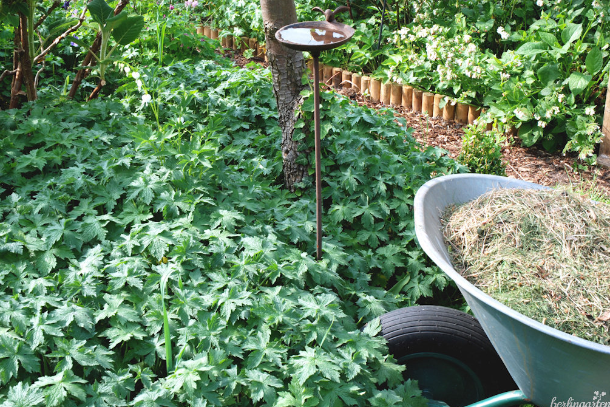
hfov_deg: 38.2
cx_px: 302
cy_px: 204
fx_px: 881
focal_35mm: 52
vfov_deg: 26.0
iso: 100
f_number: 16
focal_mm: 34
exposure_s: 1/20
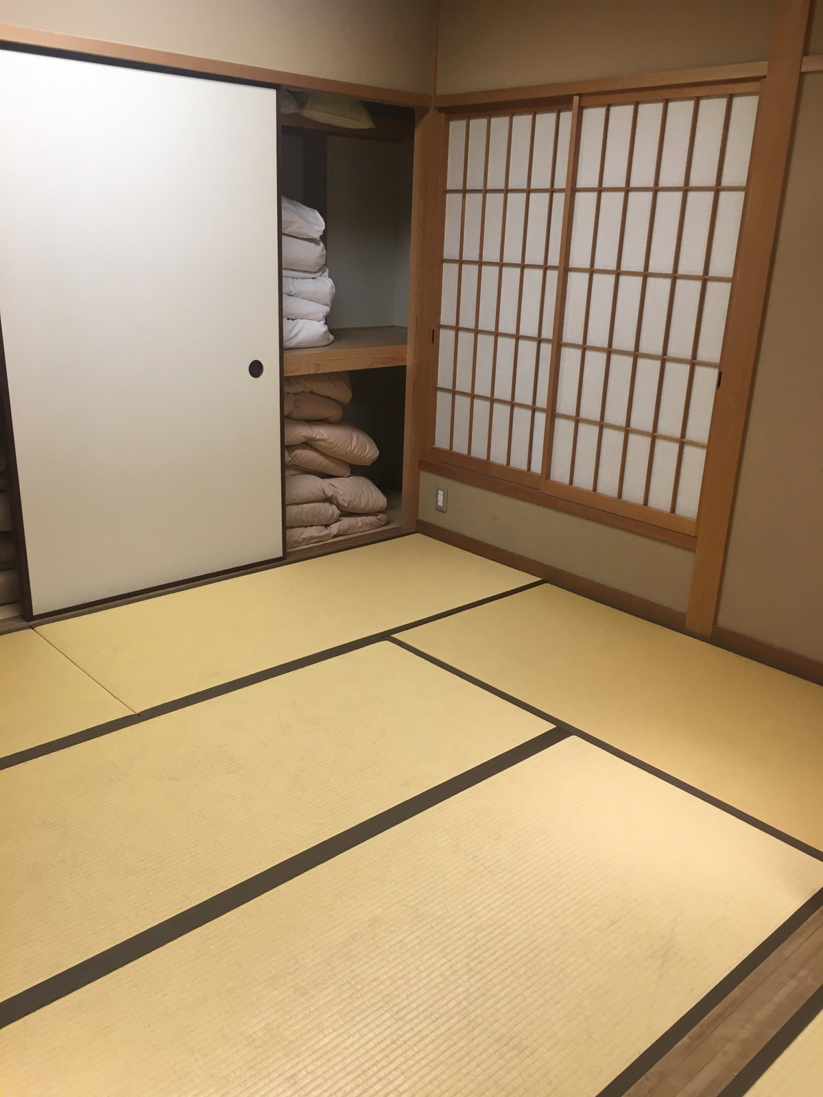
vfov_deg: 61.7
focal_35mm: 29
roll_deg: -1.9
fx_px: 919
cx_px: 412
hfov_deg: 48.2
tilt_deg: -18.2
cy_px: 548
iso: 50
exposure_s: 1/30
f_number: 2.2
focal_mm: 4.15
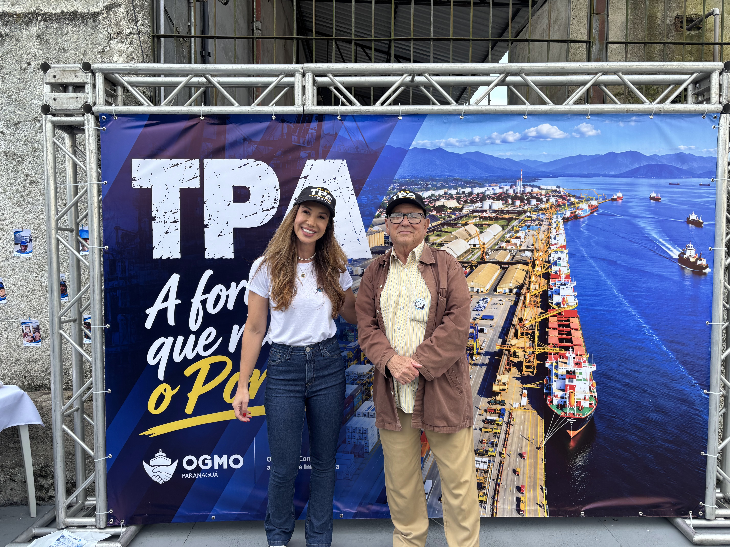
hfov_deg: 67.3
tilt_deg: -3.1
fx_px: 548
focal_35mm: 26
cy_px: 274
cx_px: 365
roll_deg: +2.4
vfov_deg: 53.1
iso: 50
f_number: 1.6
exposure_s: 1/1092
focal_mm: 5.96
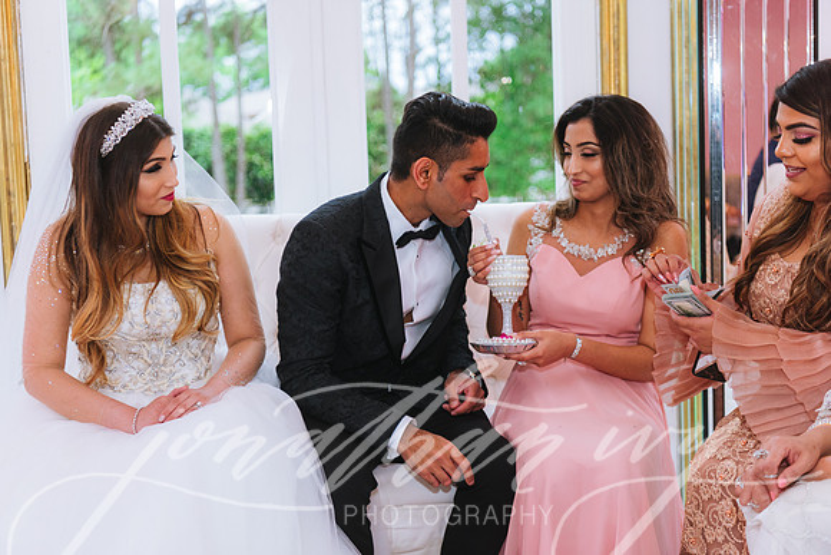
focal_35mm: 52
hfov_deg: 38.2
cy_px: 278
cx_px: 416
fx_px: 1201
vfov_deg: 26.0
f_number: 2.8
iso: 800
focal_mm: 52
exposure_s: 1/125
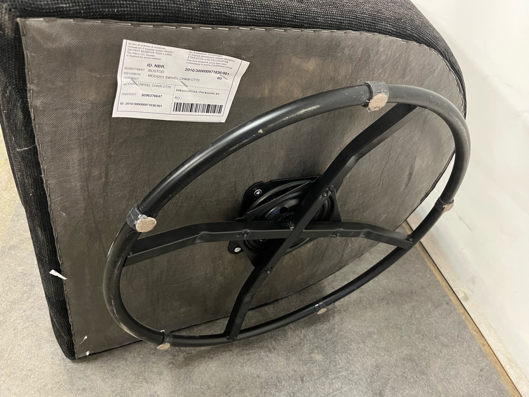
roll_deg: -12.8
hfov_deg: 67.3
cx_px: 264
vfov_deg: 53.0
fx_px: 397
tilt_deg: -39.5
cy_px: 198
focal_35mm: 26
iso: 500
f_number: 1.6
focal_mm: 5.1
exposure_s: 1/33
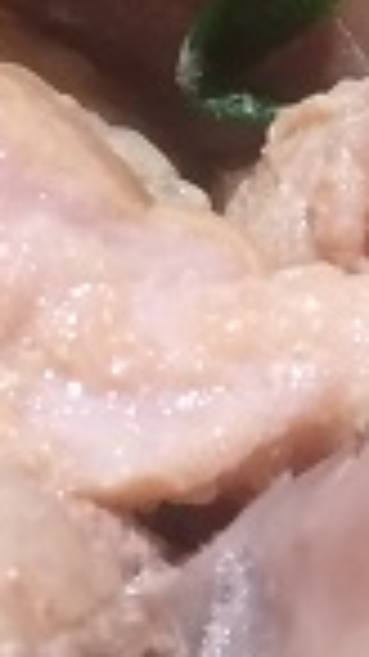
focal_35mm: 151
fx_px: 2630
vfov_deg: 14.2
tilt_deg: -48.0
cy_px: 376
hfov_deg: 7.6
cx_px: 824
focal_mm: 4.15
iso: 100
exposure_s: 1/30
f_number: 2.2
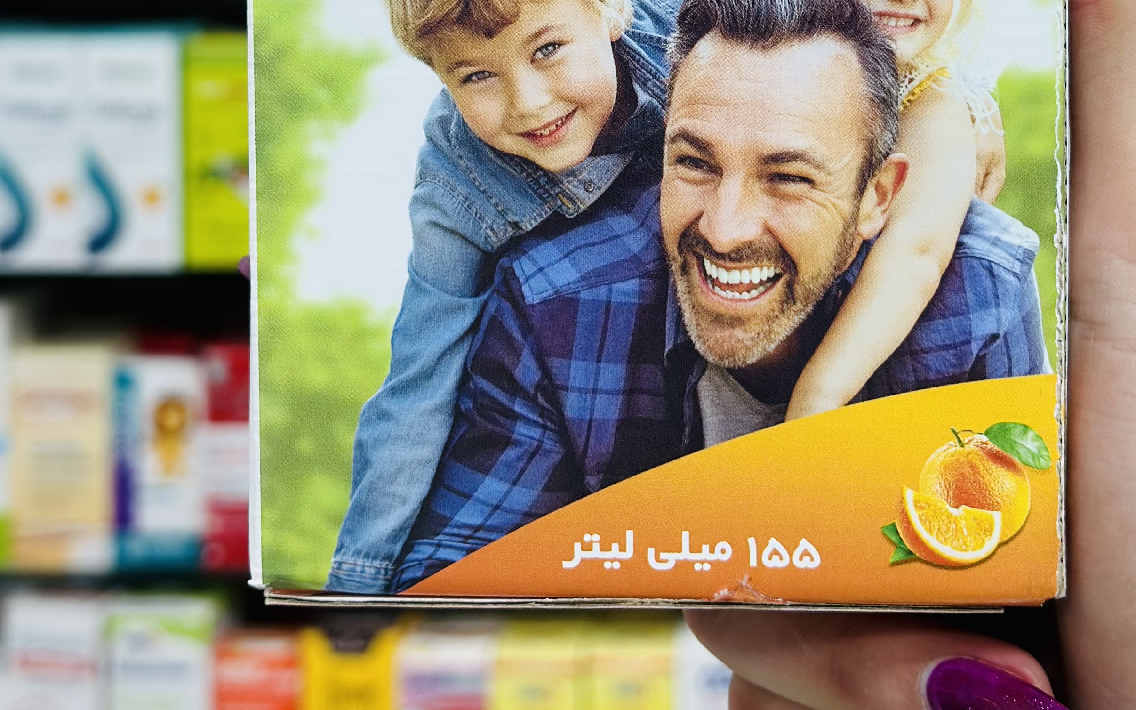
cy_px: -44
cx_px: 654
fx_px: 2631
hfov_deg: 24.3
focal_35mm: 85
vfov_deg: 15.0
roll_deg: +0.0
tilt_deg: -2.2
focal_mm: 6.86
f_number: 1.78
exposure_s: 1/100
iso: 100
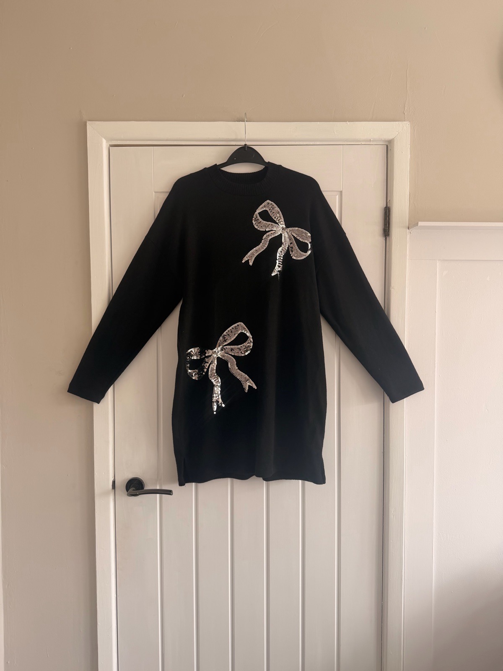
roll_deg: +0.4
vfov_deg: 71.6
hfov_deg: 56.8
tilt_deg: -1.3
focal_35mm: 24
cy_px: 336
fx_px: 465
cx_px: 252
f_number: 1.78
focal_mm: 6.76
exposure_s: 1/121
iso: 100
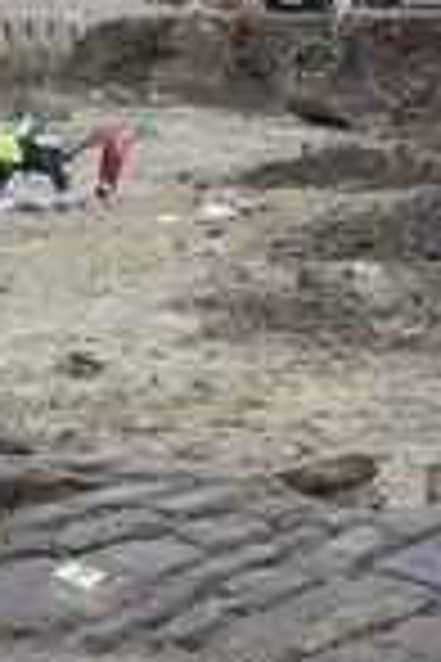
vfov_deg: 21.9
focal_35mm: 92
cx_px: 475
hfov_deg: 14.5
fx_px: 1690
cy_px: 518
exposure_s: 1/160
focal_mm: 18
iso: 250
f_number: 4
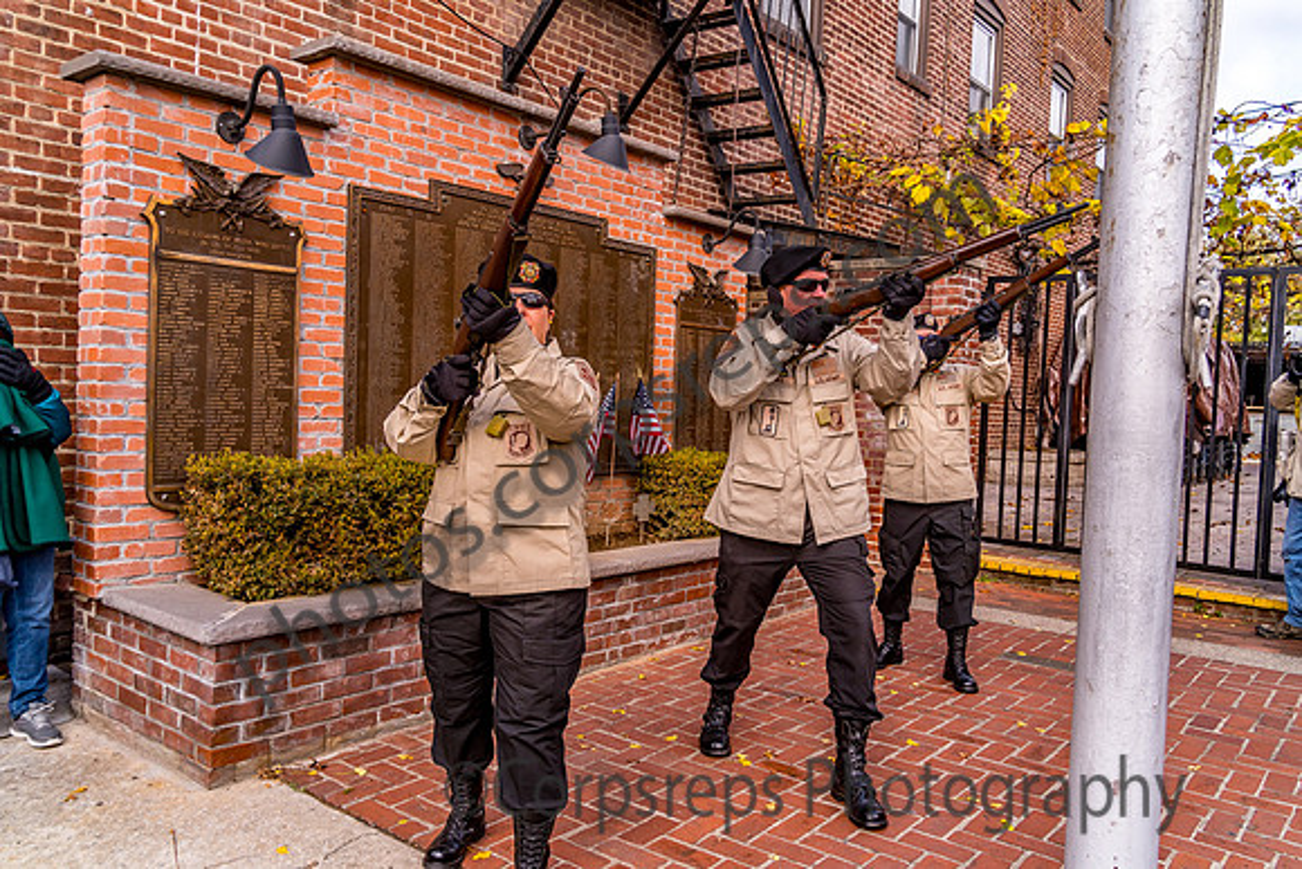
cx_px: 651
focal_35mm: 28
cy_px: 434
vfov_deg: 46.4
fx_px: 1013
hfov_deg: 65.5
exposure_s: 1/640
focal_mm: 28
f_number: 6.3
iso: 800
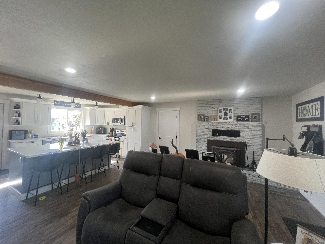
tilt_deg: +1.0
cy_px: 122
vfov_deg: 89.9
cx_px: 162
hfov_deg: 106.2
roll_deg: -0.6
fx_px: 122
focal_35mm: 13
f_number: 1.8
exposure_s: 1/120
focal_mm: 1.57
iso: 160
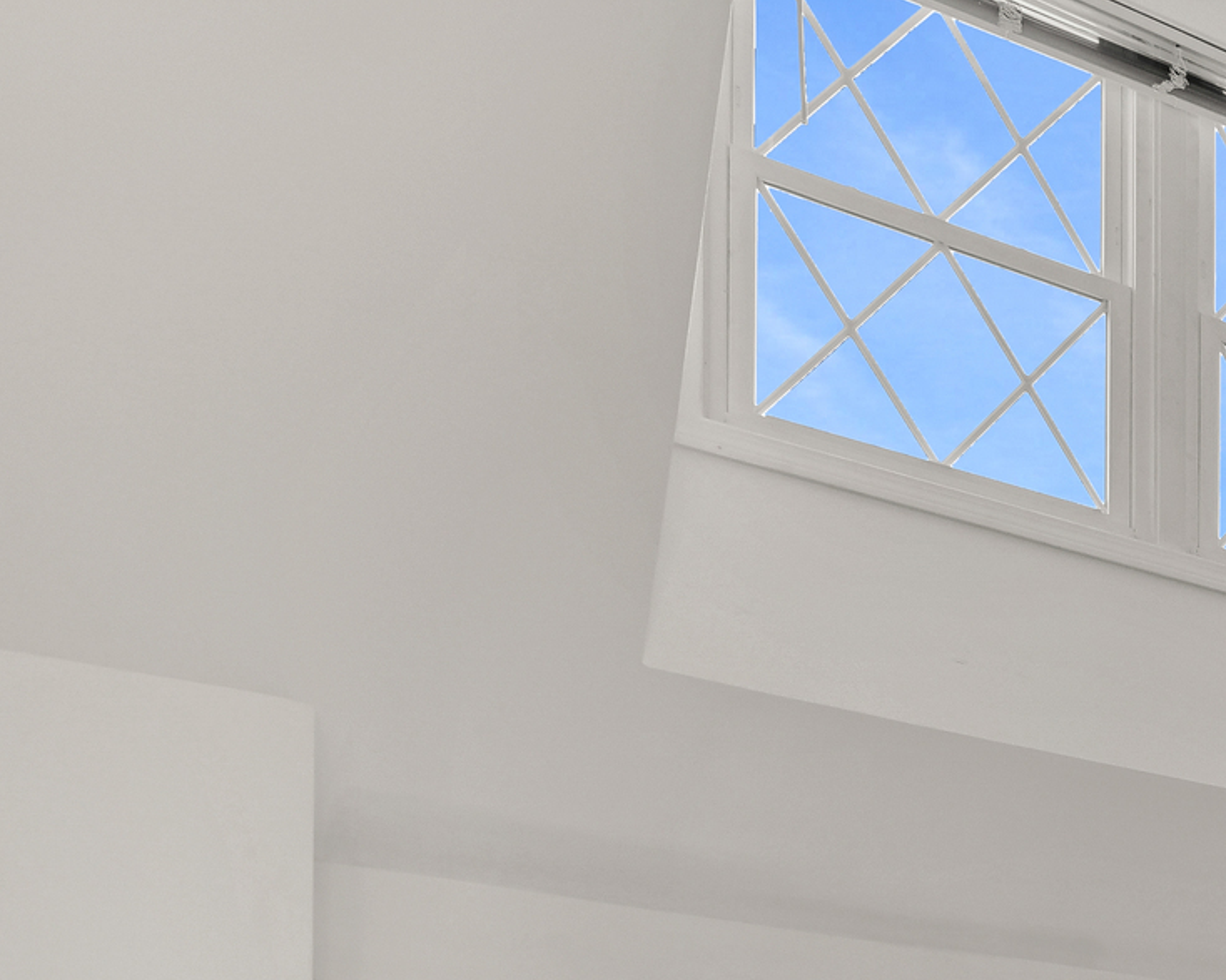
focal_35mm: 55
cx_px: 2267
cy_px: 1382
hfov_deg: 21.1
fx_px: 1995
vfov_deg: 23.3
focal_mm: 14
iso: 250
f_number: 8
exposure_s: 1/400
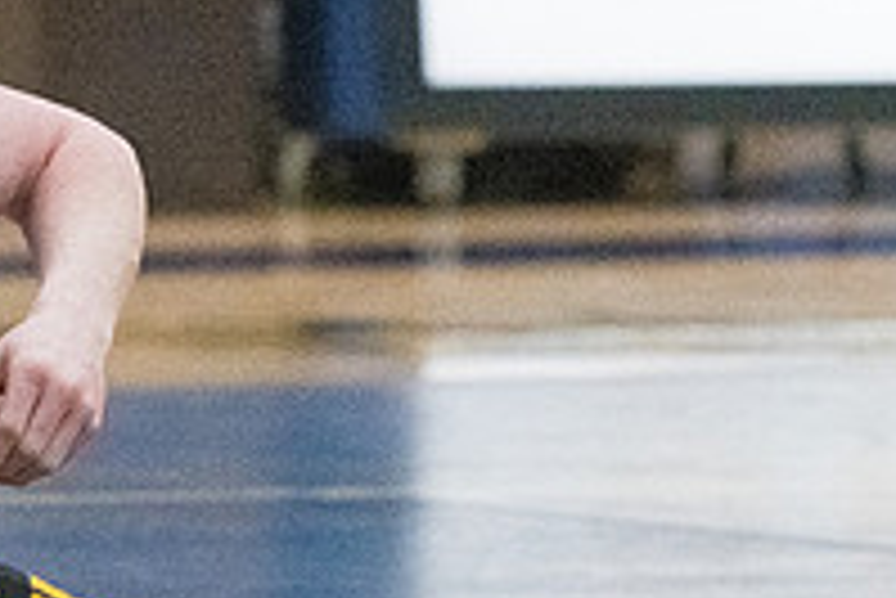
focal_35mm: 742
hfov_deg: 2.8
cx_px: -275
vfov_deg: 1.9
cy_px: 342
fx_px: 18480
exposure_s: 1/1250
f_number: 4.5
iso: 8000
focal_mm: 170
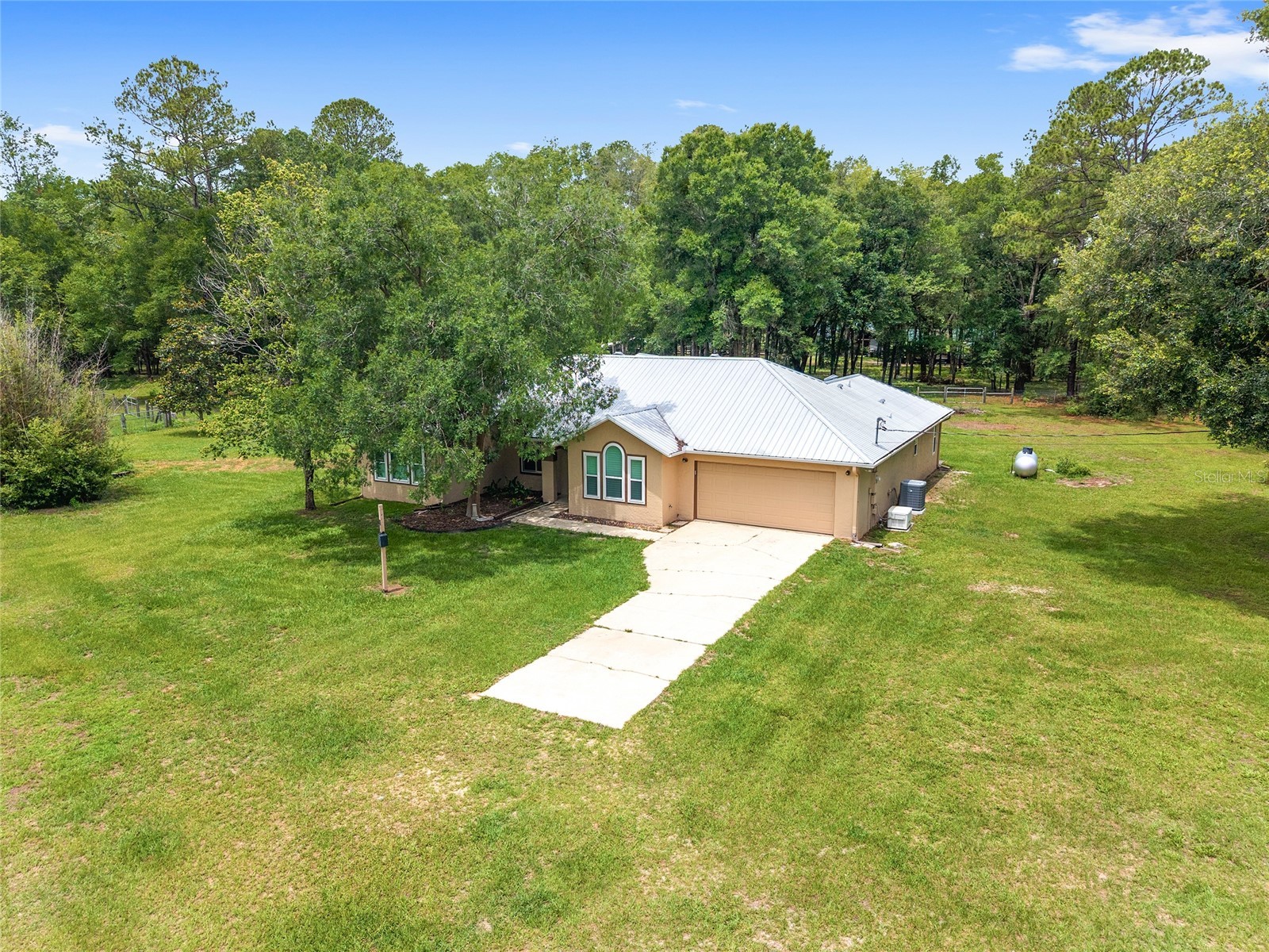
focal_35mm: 24
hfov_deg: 71.6
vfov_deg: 56.8
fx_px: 880
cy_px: 476
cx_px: 634
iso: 240
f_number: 1.8
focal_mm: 8.67
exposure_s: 1/6000
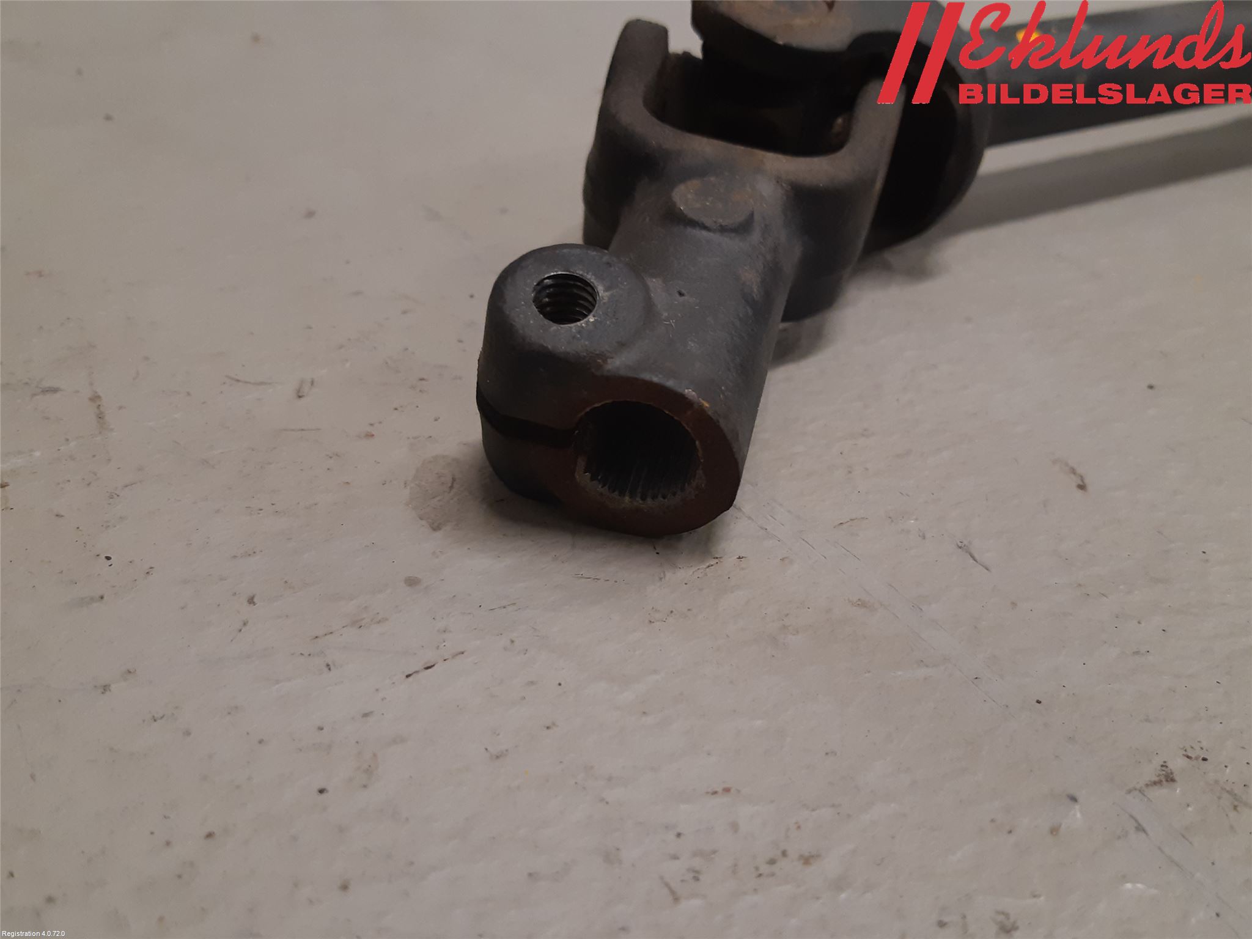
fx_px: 940
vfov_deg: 53.1
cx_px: 626
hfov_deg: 67.3
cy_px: 470
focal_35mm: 26
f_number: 1.7
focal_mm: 3.93
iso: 125
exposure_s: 1/50
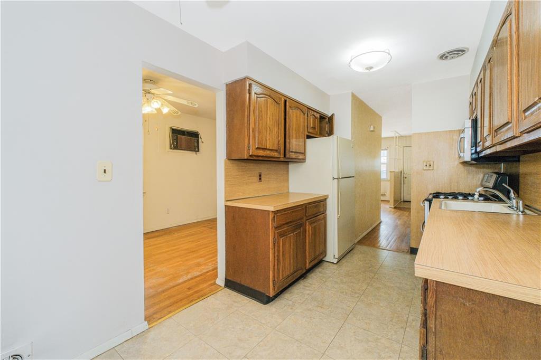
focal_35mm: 15
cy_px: 180
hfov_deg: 100.4
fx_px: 225
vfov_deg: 77.3
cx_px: 270
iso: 800
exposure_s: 1/60
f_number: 8
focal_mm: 10
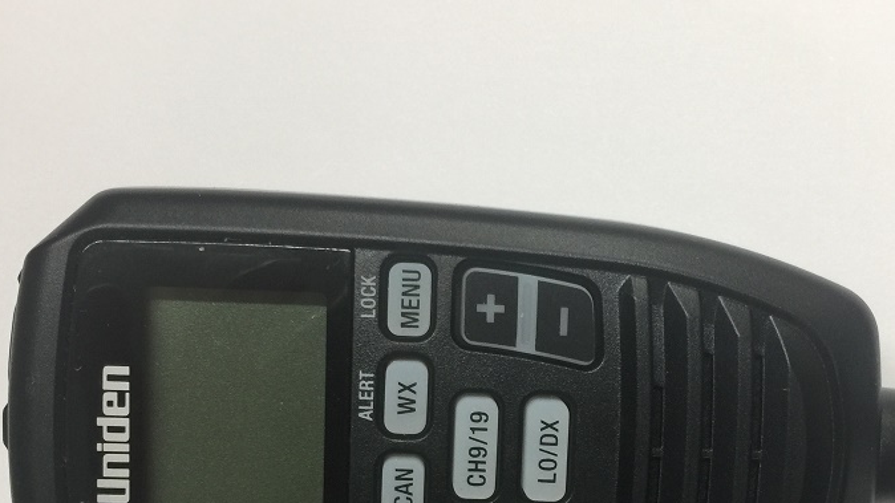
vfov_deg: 24.3
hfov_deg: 42.8
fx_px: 1139
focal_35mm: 48
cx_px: 493
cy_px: 446
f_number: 2.2
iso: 40
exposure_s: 1/30
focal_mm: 4.15
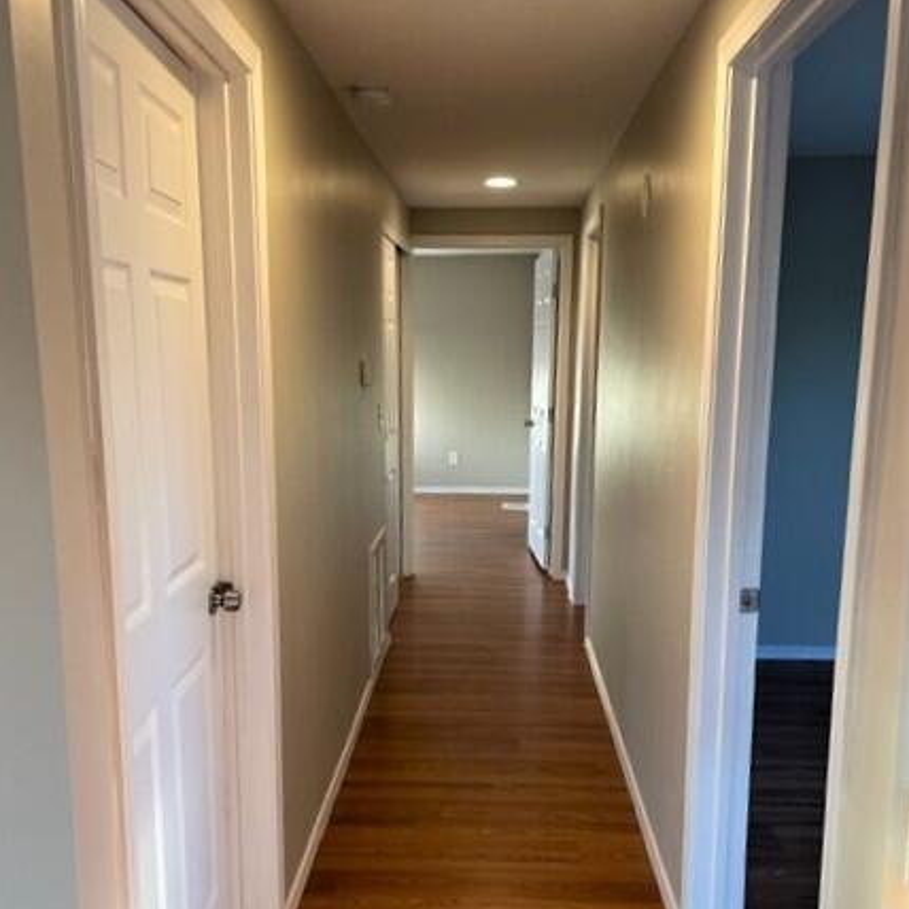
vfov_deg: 50.7
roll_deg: -3.0
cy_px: 560
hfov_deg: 51.1
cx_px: 439
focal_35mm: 32
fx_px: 951
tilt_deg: -11.2
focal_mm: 4.2
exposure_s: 1/60
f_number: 1.6
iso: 100
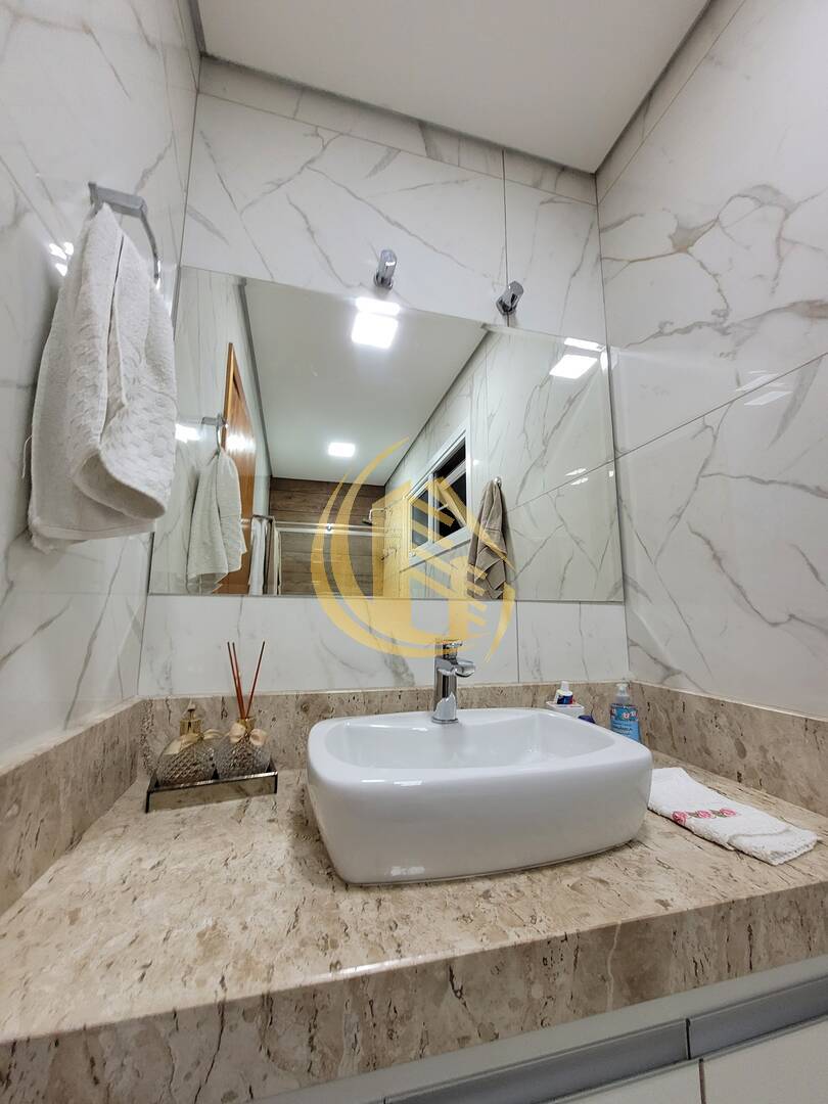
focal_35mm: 13
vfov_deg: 106.2
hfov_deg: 89.9
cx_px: 414
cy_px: 552
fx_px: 415
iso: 200
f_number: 2.2
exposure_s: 1/60
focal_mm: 1.74
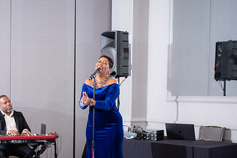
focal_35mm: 65
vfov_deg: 20.8
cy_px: 114
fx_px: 428
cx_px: 50
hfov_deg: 30.3
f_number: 2.8
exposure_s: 1/200
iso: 800
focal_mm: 37
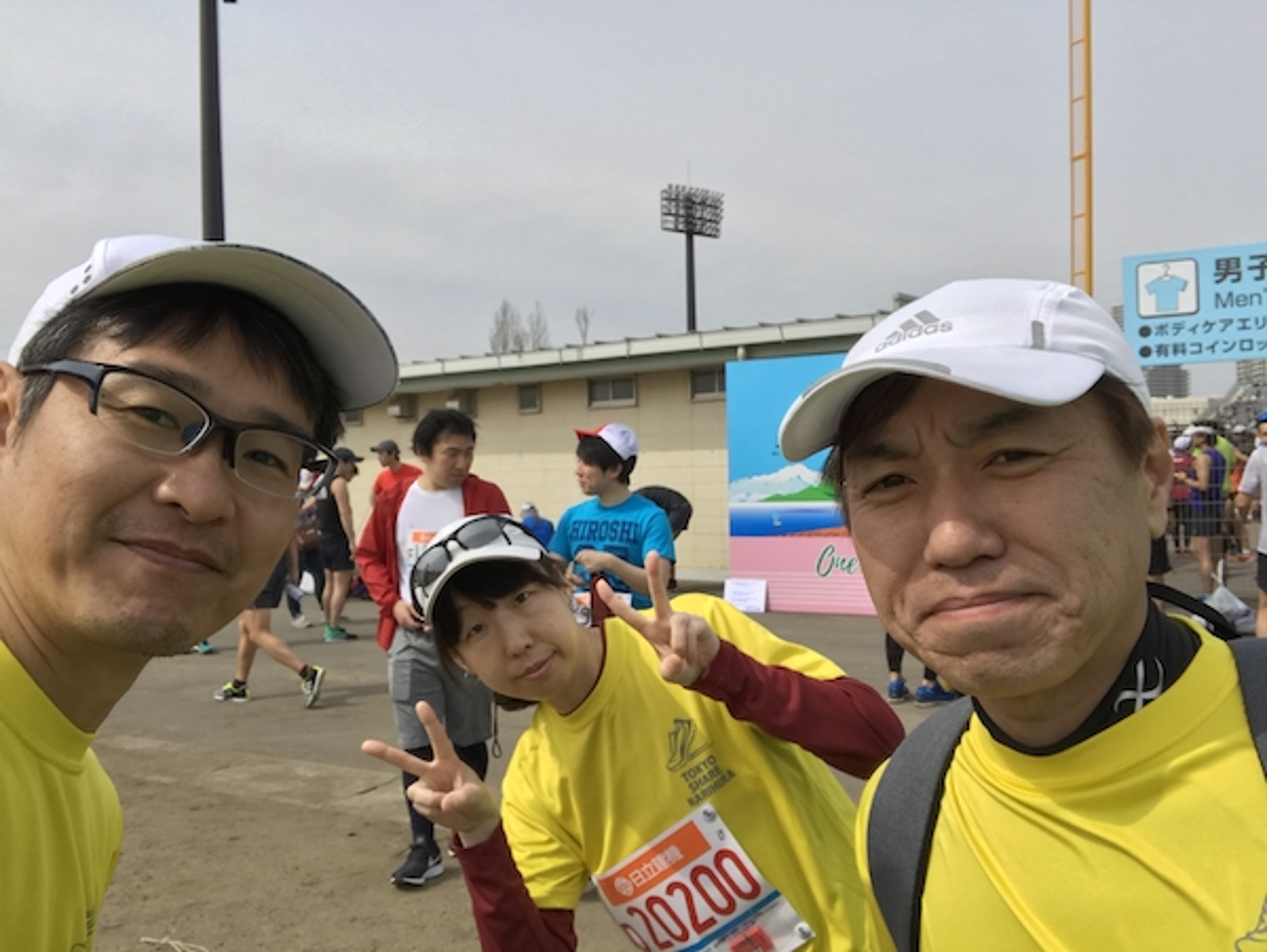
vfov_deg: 44.2
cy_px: 476
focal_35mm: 32
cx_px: 634
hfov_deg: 56.8
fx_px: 1172
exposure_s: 1/861
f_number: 2.2
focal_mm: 2.87
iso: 25
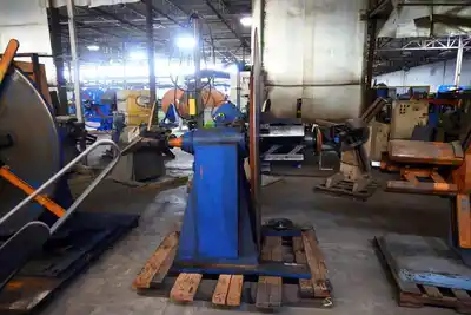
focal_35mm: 24
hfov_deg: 73.7
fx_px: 314
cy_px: 158
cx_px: 236
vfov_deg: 53.2
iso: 2200
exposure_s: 1/25
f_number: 3.5
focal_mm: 16
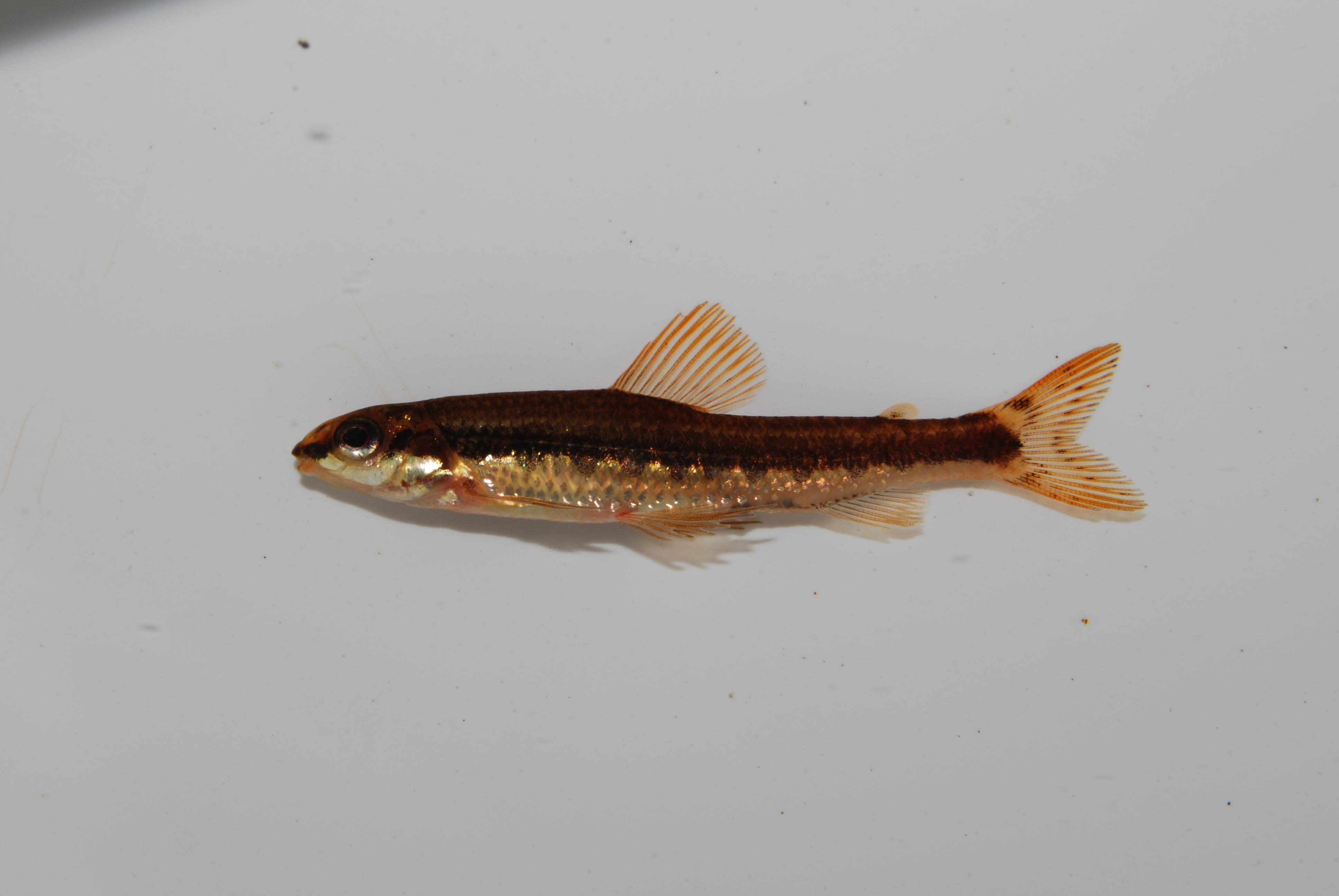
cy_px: 448
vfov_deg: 16.6
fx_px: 3072
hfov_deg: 24.6
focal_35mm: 82
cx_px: 670
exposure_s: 1/125
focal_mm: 55
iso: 100
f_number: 20
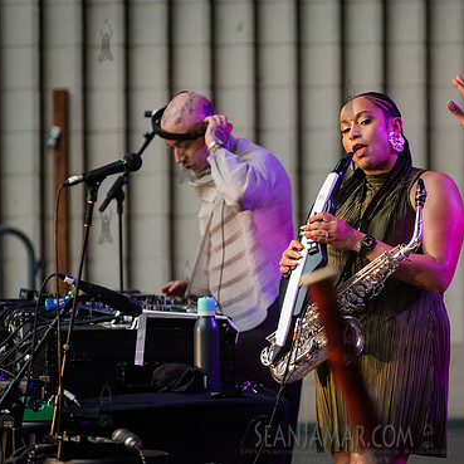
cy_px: 222
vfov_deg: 6.3
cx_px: 341
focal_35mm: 277
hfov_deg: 6.3
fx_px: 4201
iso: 4000
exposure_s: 1/2500
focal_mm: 200
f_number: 4
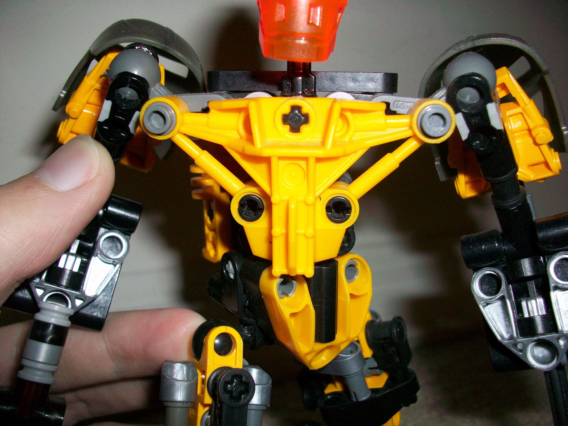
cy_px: 213
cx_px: 284
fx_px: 525
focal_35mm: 32
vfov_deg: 44.2
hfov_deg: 56.8
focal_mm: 5.7
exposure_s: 1/60
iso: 120
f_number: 2.8
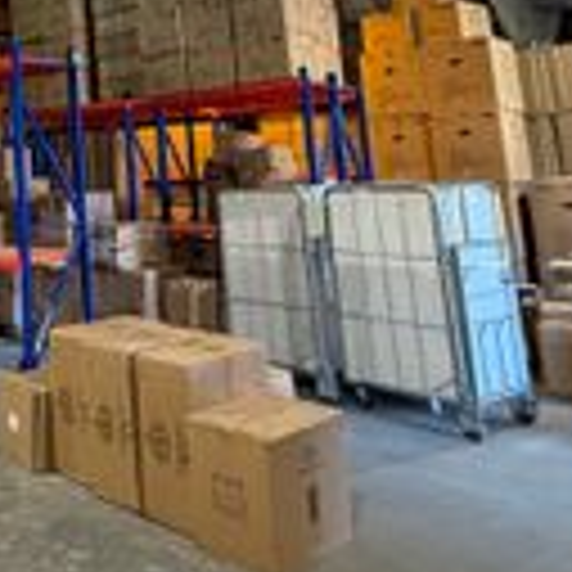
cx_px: -41
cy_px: 63
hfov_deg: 36.9
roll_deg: +0.3
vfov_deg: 39.9
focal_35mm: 39
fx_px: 729
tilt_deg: +10.3
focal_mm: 2.22
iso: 400
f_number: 2.2
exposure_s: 1/50
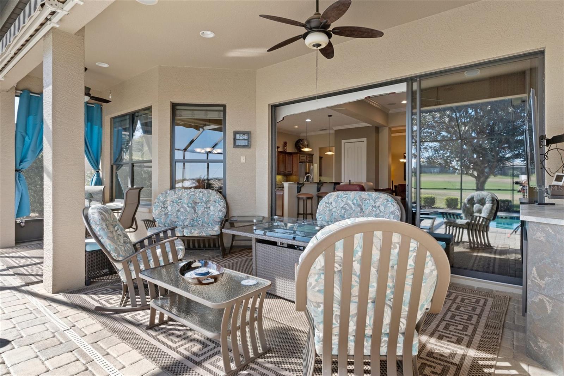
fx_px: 305
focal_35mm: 20
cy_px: 188
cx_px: 282
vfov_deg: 63.2
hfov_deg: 85.4
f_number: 8
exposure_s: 1/8
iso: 320
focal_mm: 13
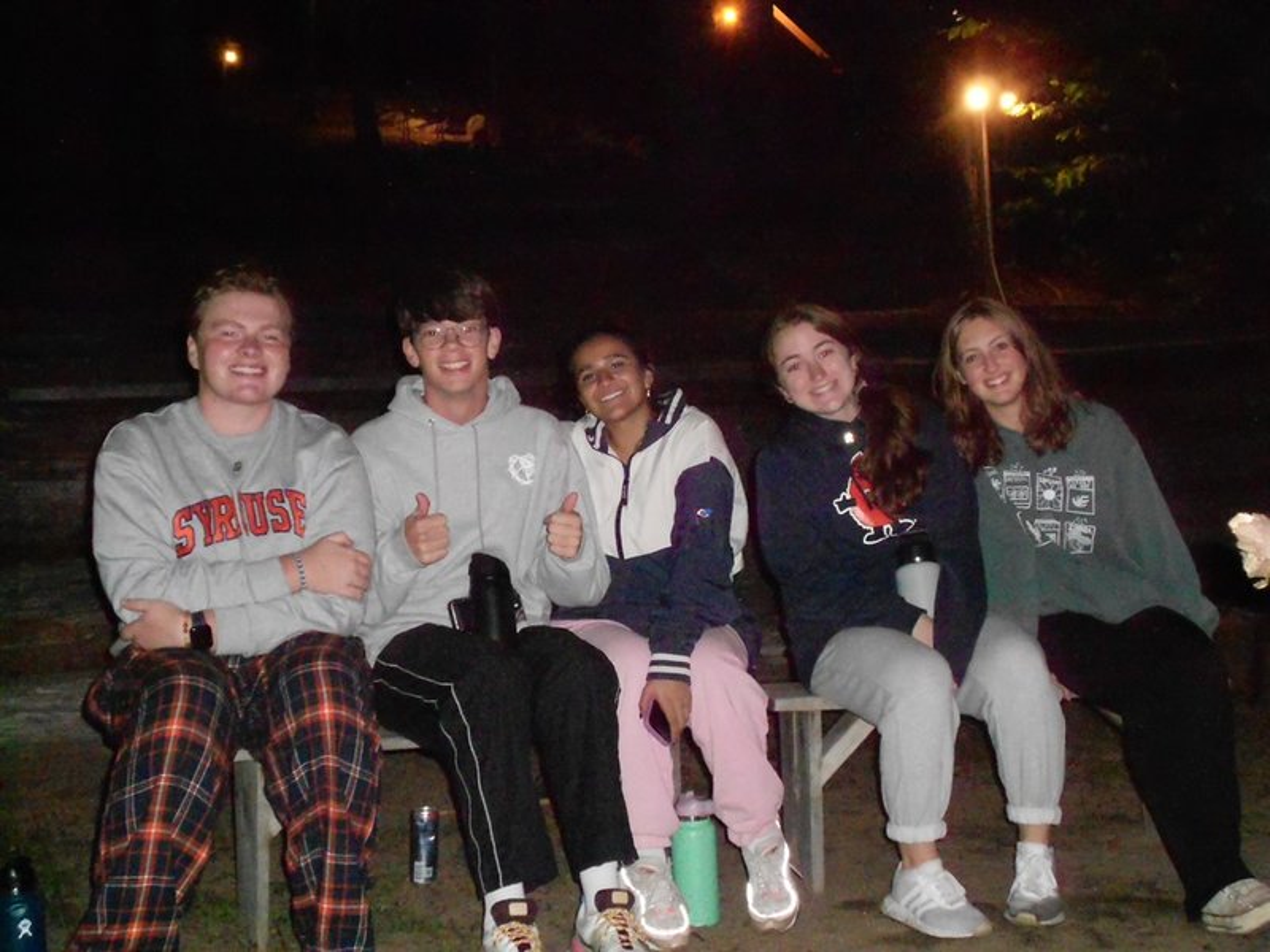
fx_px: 1798
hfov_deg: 38.9
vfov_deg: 29.7
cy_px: 476
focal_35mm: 49
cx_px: 635
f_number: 4.5
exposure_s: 1/60
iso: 1600
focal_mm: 8.8
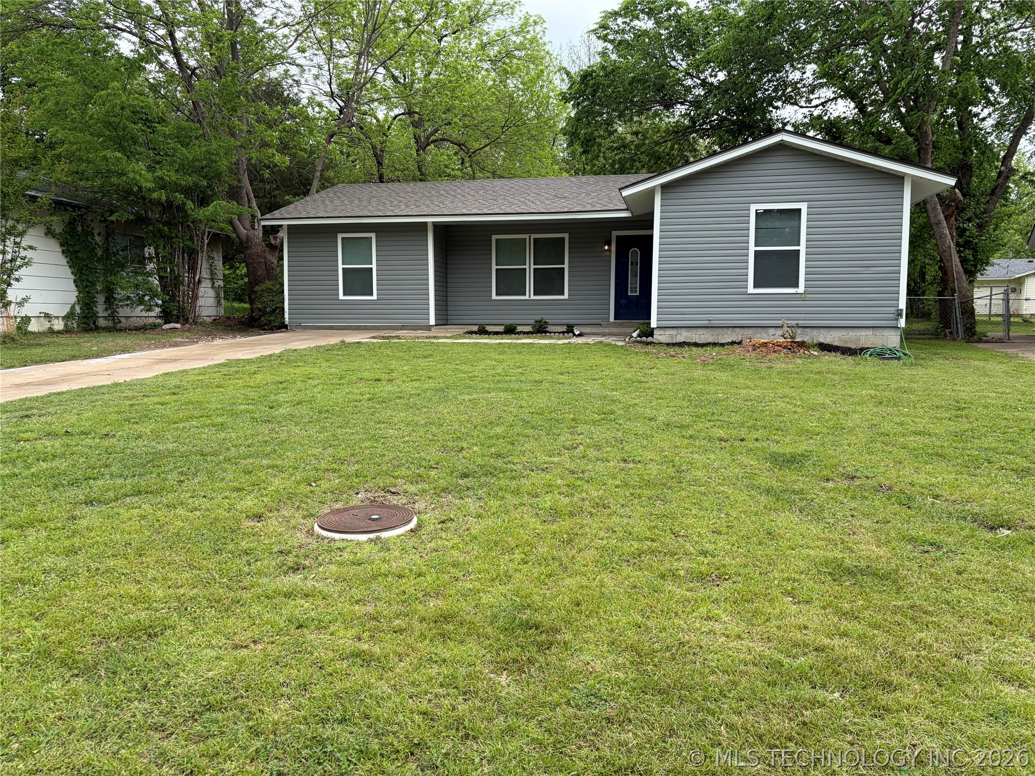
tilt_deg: -4.9
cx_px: 518
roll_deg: +0.2
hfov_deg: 67.3
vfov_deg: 53.1
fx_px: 777
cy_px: 388
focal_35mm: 26
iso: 50
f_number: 1.6
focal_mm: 5.96
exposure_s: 1/1337
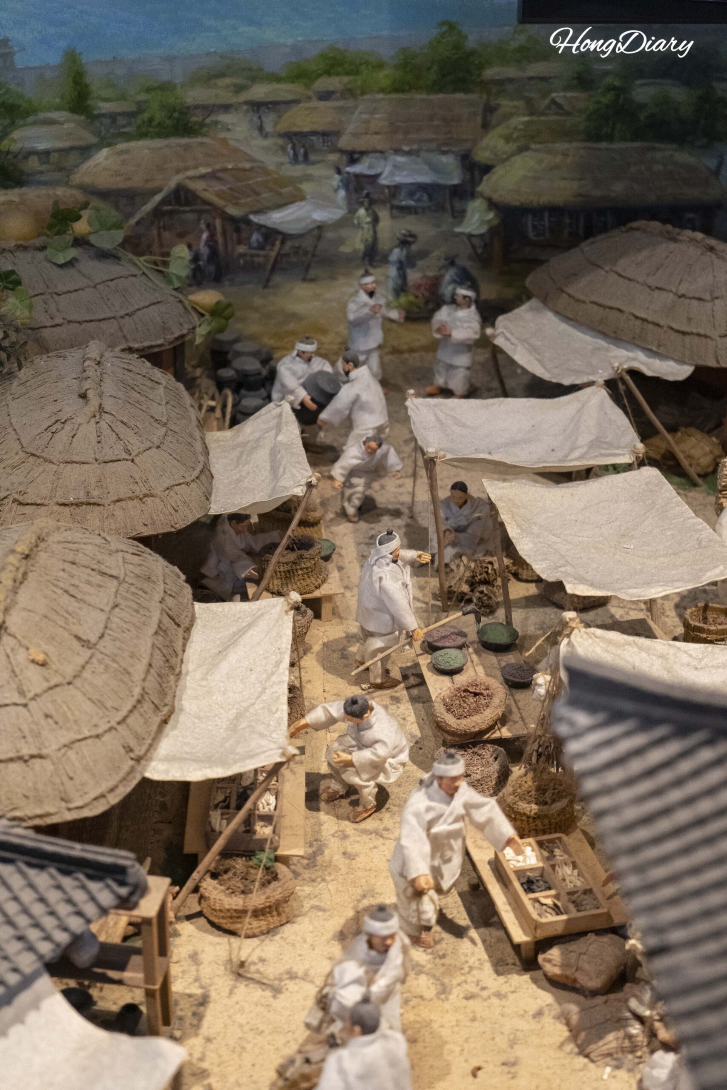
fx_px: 1817
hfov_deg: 22.6
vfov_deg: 33.4
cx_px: 364
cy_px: 545
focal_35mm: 60
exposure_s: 1/160
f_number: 5.6
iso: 6400
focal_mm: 60
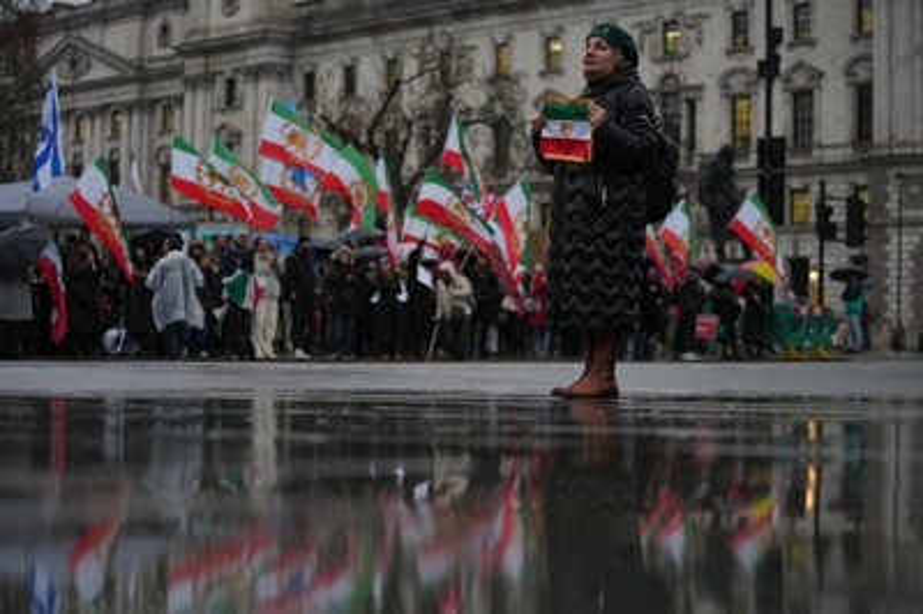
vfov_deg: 19.4
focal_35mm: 70
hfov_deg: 28.9
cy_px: 307
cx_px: 462
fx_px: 1793
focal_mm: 70
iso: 800
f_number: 2.8
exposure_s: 1/800
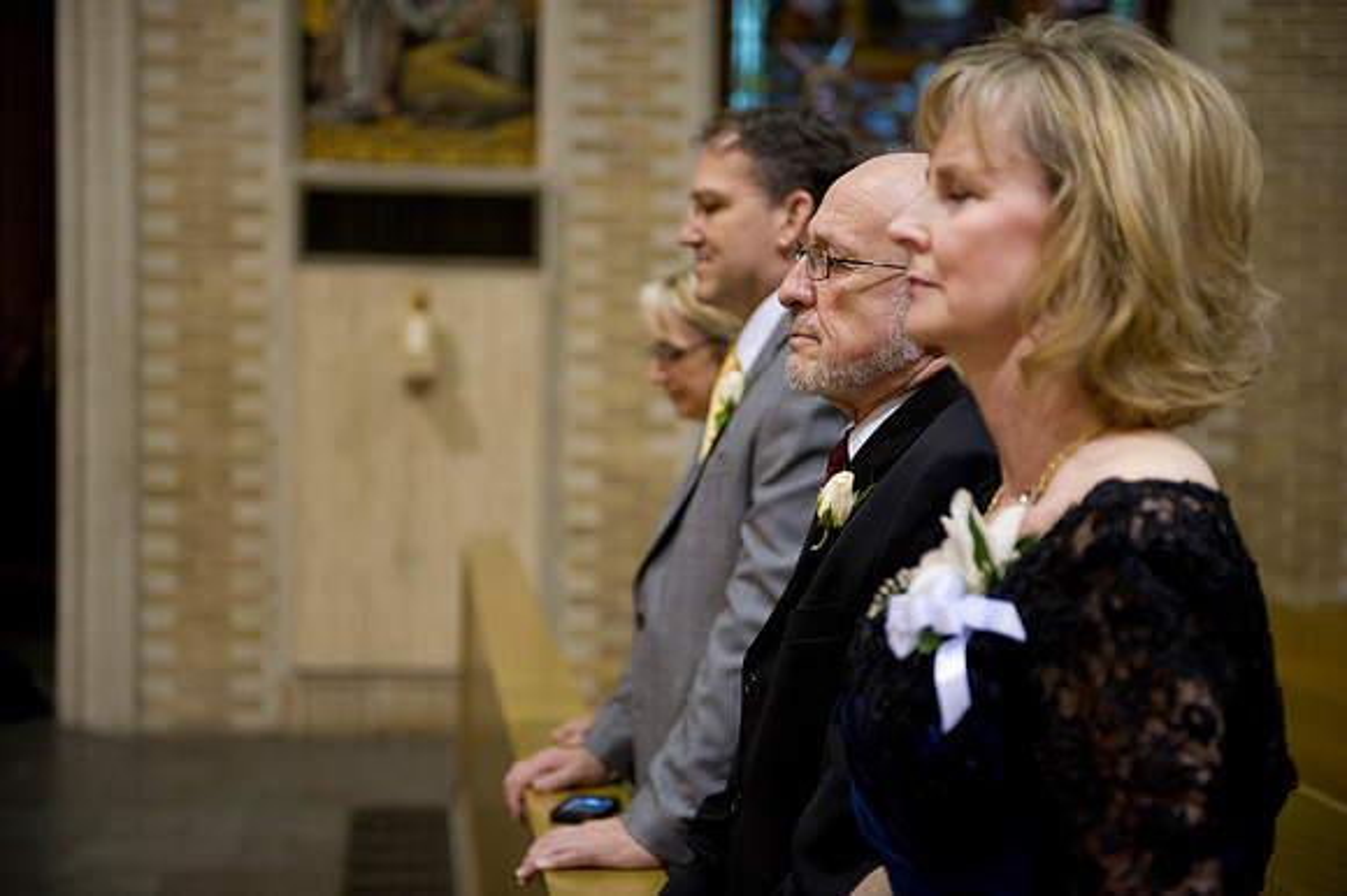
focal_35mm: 62
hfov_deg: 32.4
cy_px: 448
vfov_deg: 21.9
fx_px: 2318
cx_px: 674
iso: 1250
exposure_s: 1/60
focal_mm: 62
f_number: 2.8
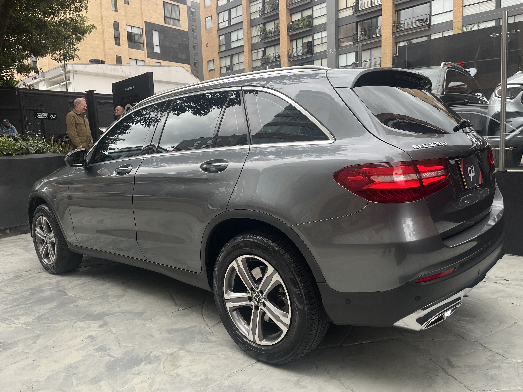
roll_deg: +2.8
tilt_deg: -6.3
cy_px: 196
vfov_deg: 53.1
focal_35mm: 26
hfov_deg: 67.3
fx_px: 393
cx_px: 262
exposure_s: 1/563
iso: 50
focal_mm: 5.1
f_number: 1.6
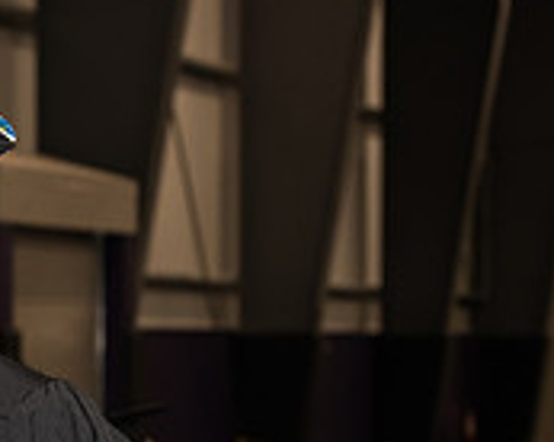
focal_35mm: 252
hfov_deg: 7.6
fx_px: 4127
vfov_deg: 6.1
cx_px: -256
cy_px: 498
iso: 1000
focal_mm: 80
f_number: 5.6
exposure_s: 1/200
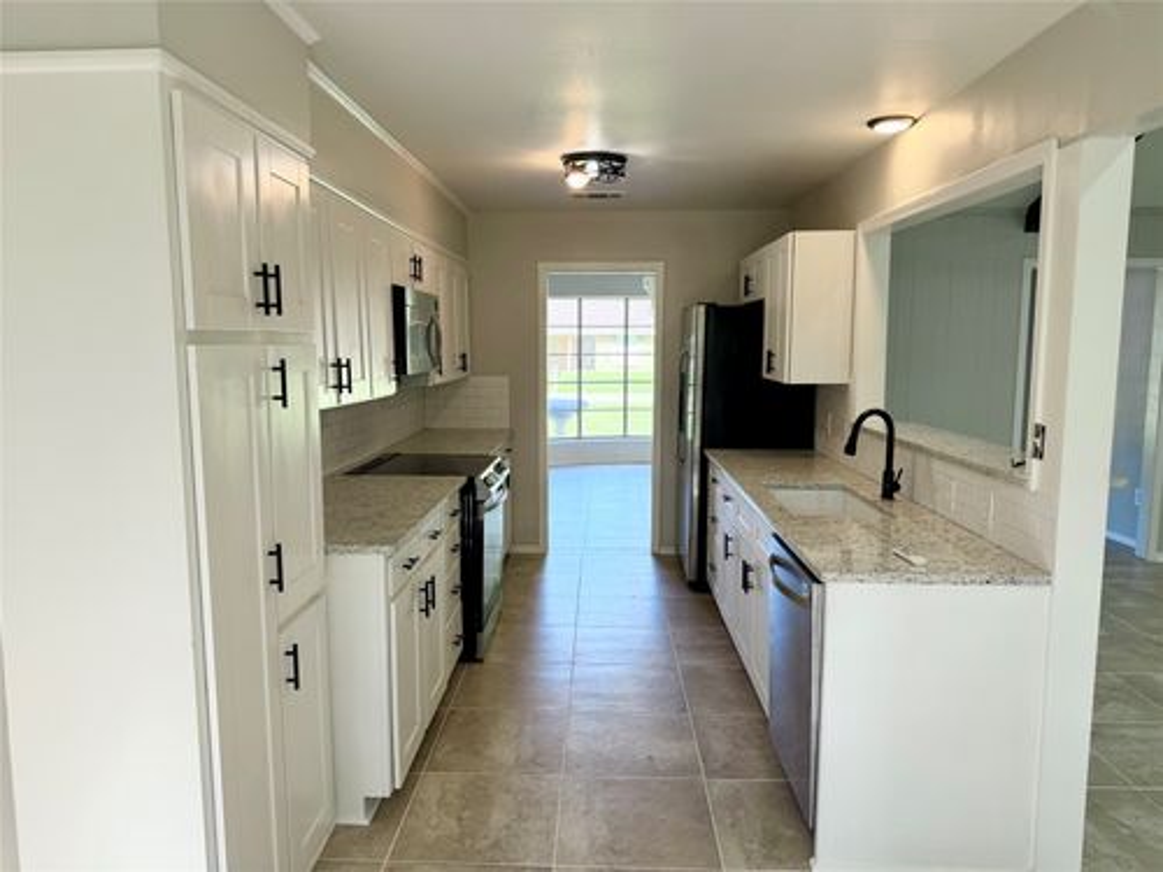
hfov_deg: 71.6
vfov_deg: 56.8
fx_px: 806
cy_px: 436
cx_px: 582
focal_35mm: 24
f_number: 1.78
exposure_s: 1/202
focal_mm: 6.76
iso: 125
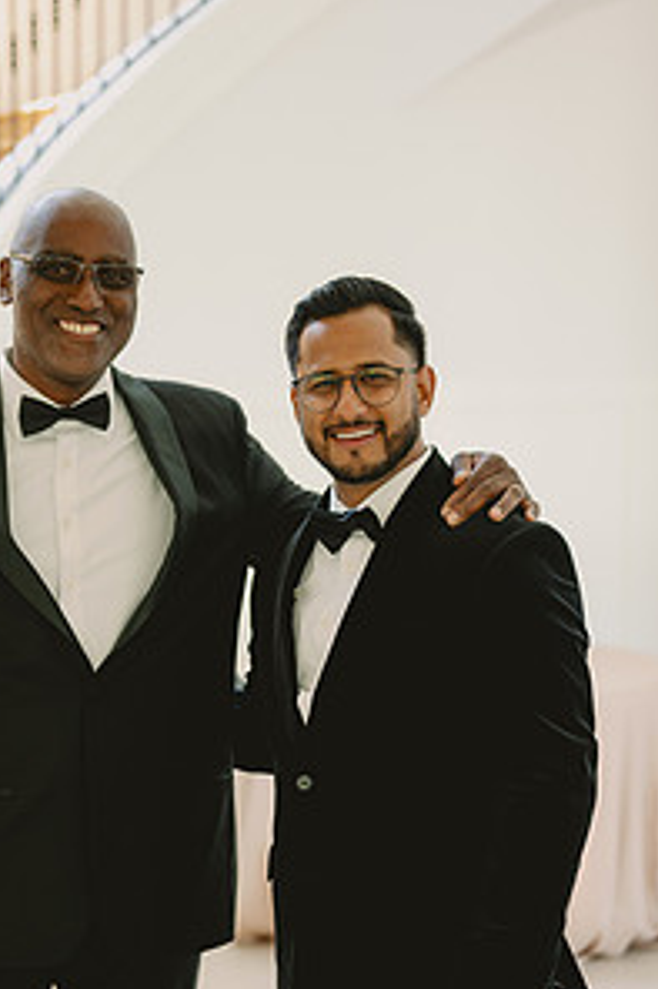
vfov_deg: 26.6
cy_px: 631
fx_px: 2086
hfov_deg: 17.9
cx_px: 205
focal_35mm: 76
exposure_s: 1/160
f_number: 2
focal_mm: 50
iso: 250
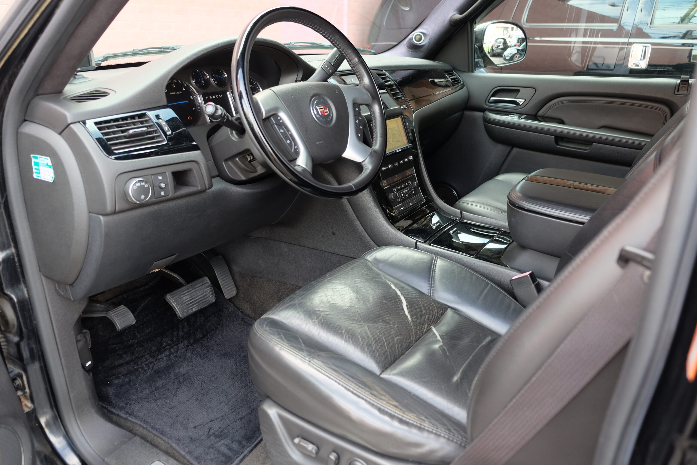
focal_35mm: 27
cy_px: 232
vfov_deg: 47.9
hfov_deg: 67.4
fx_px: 523
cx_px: 348
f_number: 2.8
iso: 400
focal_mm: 18
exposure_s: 1/70
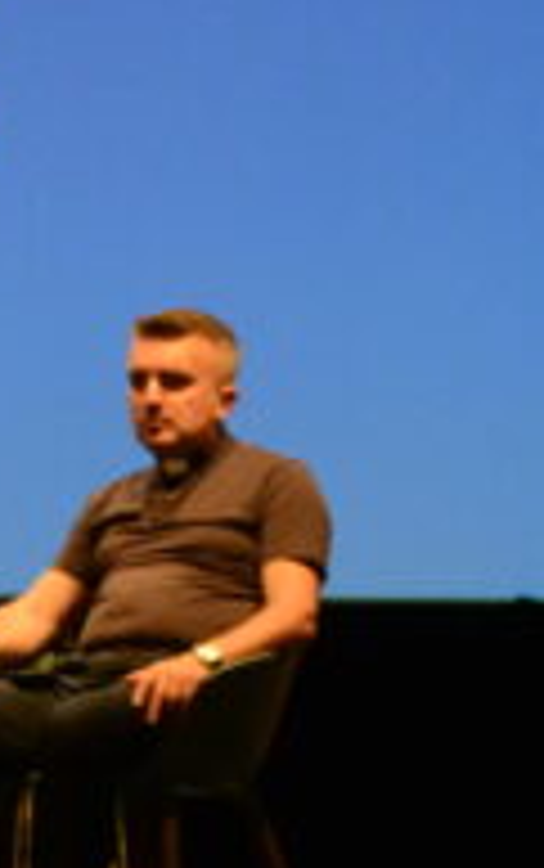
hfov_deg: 3.3
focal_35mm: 393
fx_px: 9302
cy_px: 146
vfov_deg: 5.3
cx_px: -414
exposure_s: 1/13
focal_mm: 62
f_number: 5.6
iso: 1600
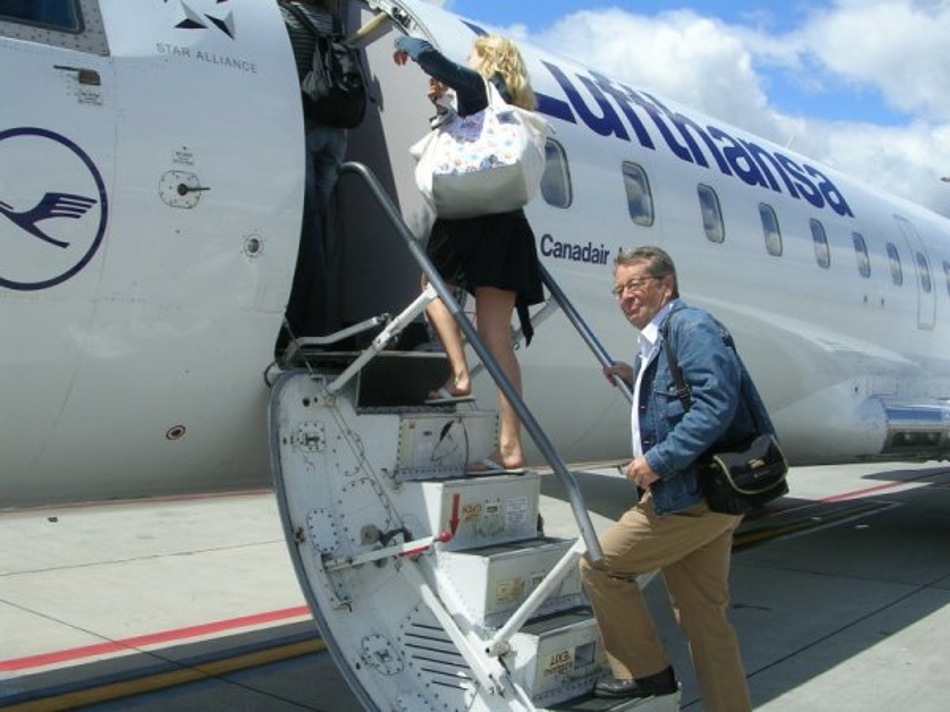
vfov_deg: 37.7
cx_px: 475
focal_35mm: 38
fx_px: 1043
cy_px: 356
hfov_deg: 49.0
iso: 50
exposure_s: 1/334
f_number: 5.6
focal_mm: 5.8
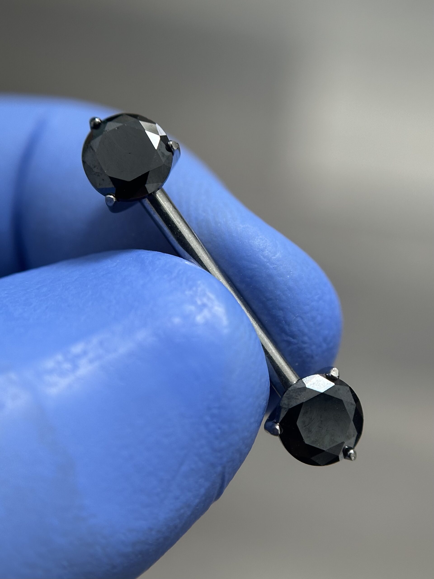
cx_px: 217
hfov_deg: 30.3
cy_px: 290
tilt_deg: -79.1
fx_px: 802
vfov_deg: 39.7
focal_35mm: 48
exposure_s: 1/120
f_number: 1.78
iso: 64
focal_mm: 6.86
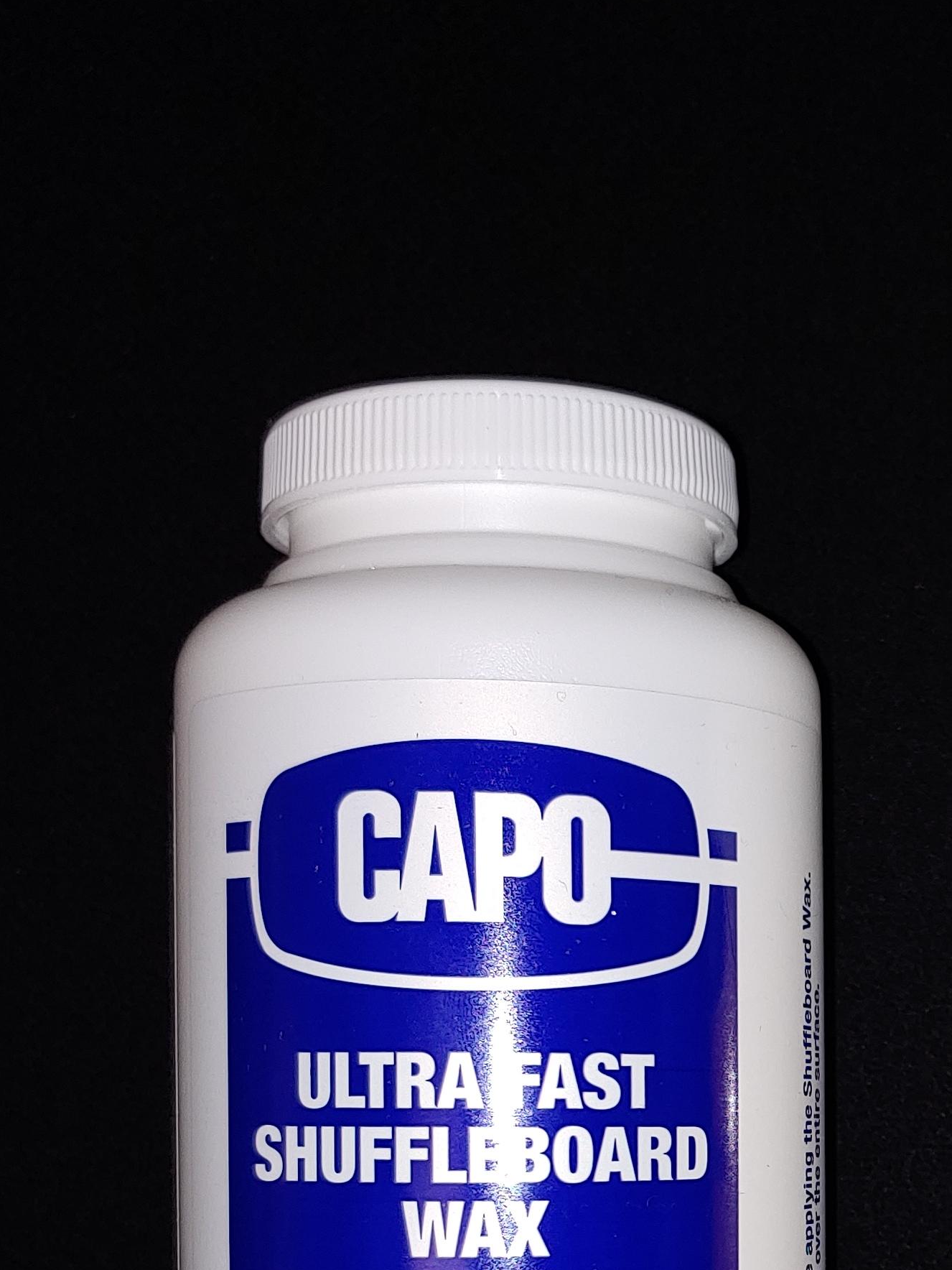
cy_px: 1152
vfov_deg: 32.1
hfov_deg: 24.7
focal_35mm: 57
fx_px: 2090
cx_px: 895
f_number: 1.5
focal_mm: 4.23
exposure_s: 1/126
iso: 50
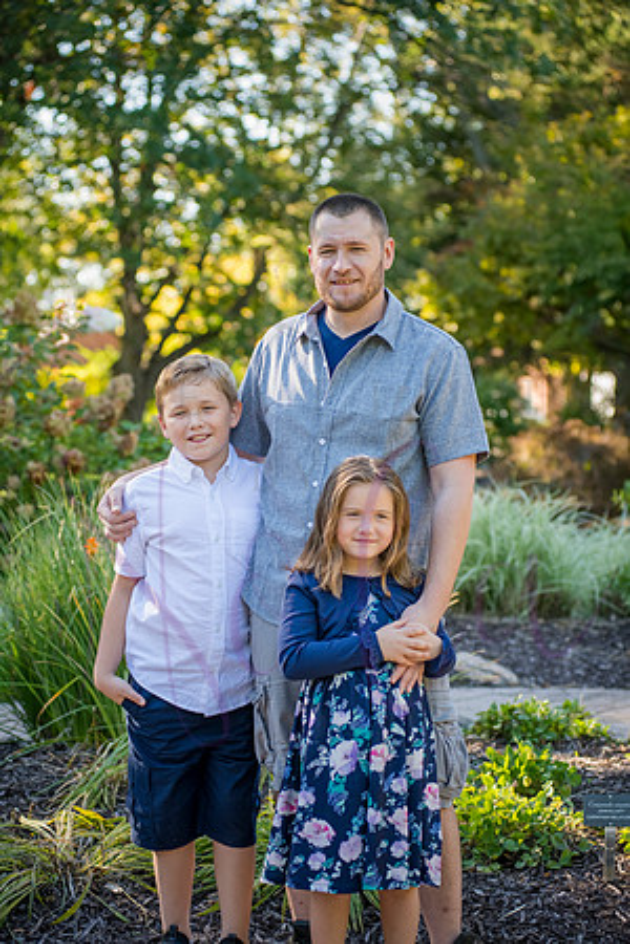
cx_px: 315
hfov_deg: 17.1
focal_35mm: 80
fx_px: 2100
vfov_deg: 25.4
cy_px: 472
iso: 400
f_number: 4
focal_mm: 80
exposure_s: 1/400
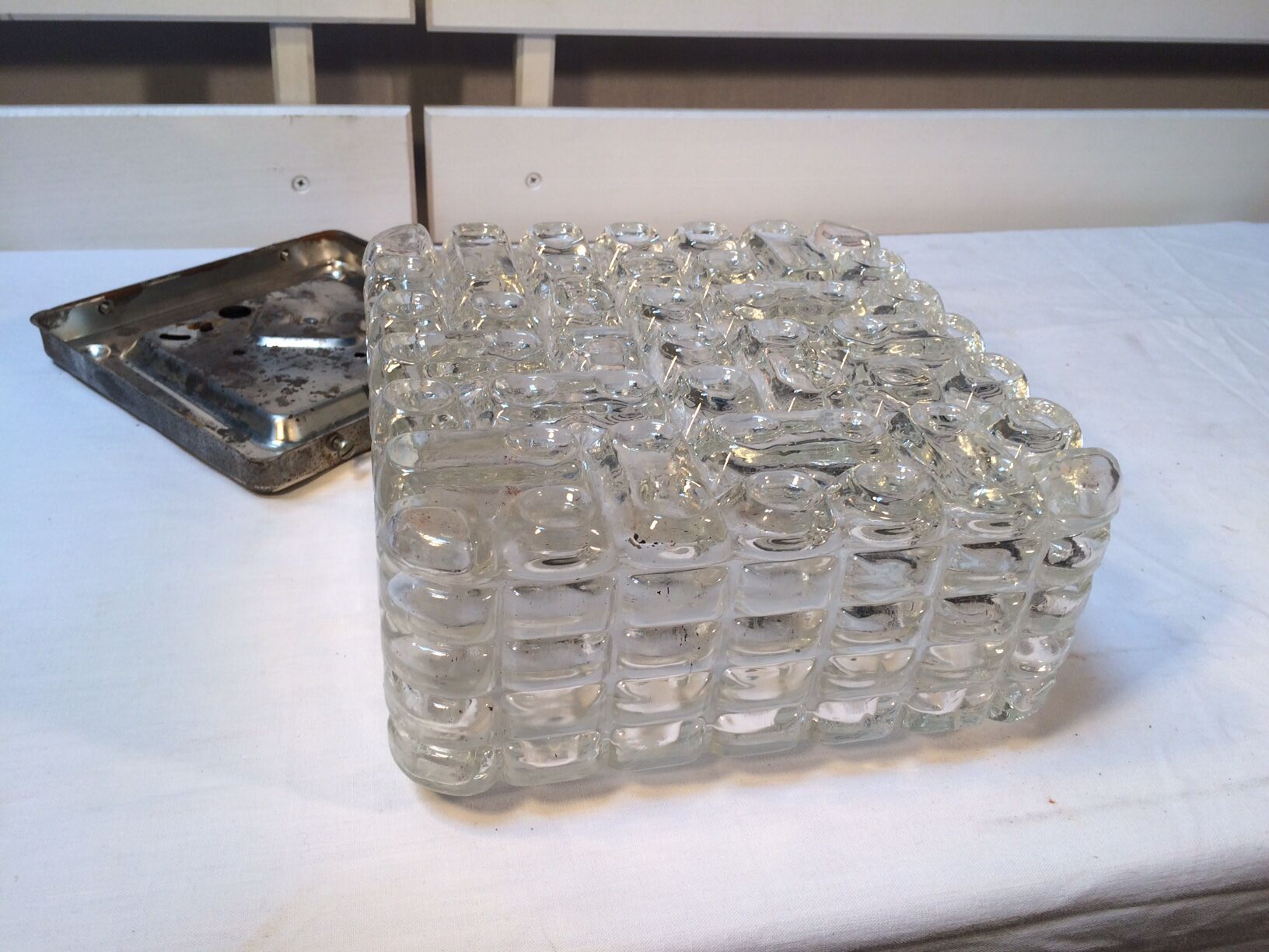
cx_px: 634
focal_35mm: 29
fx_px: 1063
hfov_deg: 61.7
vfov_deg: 48.2
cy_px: 476
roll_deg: -4.3
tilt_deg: -33.0
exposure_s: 1/100
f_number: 2.2
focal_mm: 4.15
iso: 40
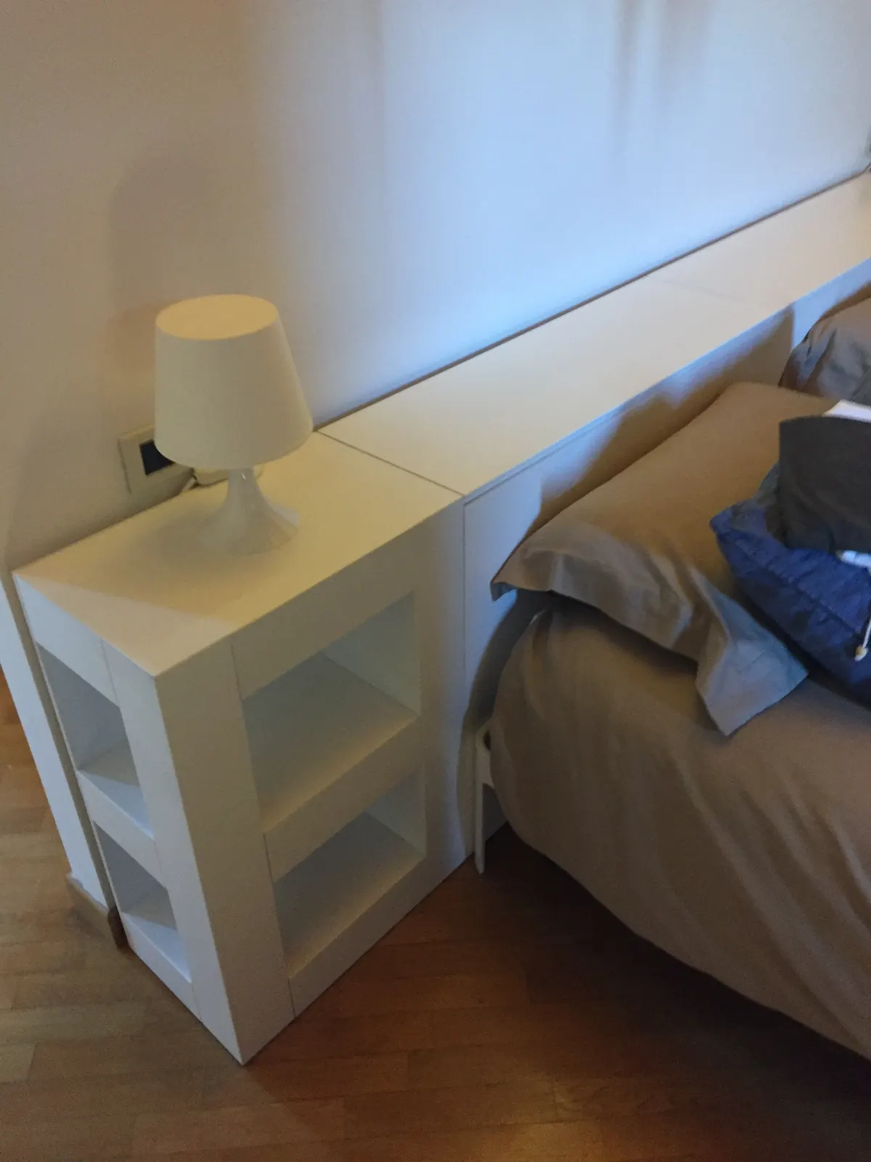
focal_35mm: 29
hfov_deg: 48.2
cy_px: 581
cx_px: 436
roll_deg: +0.9
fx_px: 973
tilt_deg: -37.1
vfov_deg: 61.7
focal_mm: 4.15
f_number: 2.2
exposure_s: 1/17
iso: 250
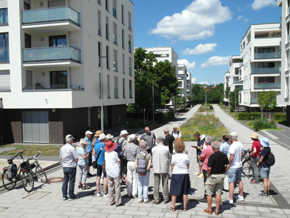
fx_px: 302
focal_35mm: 36
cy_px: 109
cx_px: 145
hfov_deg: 51.4
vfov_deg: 39.7
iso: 80
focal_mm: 7.8
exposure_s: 1/500
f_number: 4.7
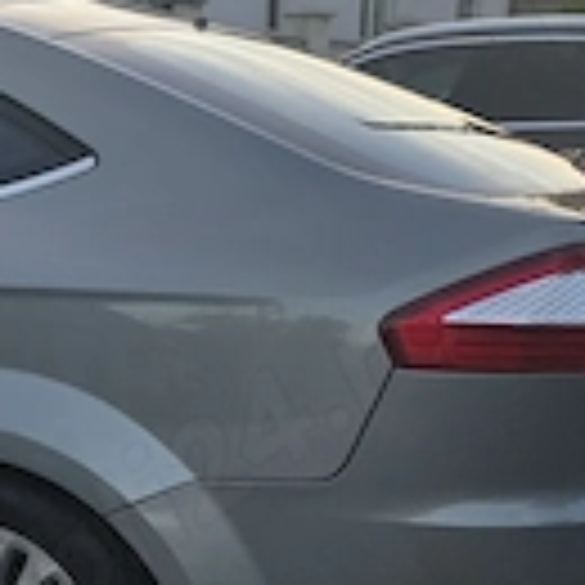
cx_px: -144
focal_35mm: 94
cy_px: 549
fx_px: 1797
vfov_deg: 18.1
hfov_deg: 17.5
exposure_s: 1/359
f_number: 1.7
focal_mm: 6.3
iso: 40
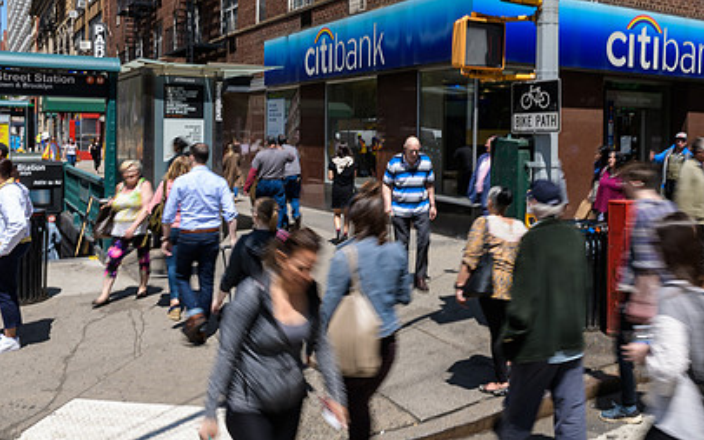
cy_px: 137
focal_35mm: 35
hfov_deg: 54.4
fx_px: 671
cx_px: 459
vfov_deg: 35.8
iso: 31
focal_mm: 24
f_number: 20
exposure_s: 1/15
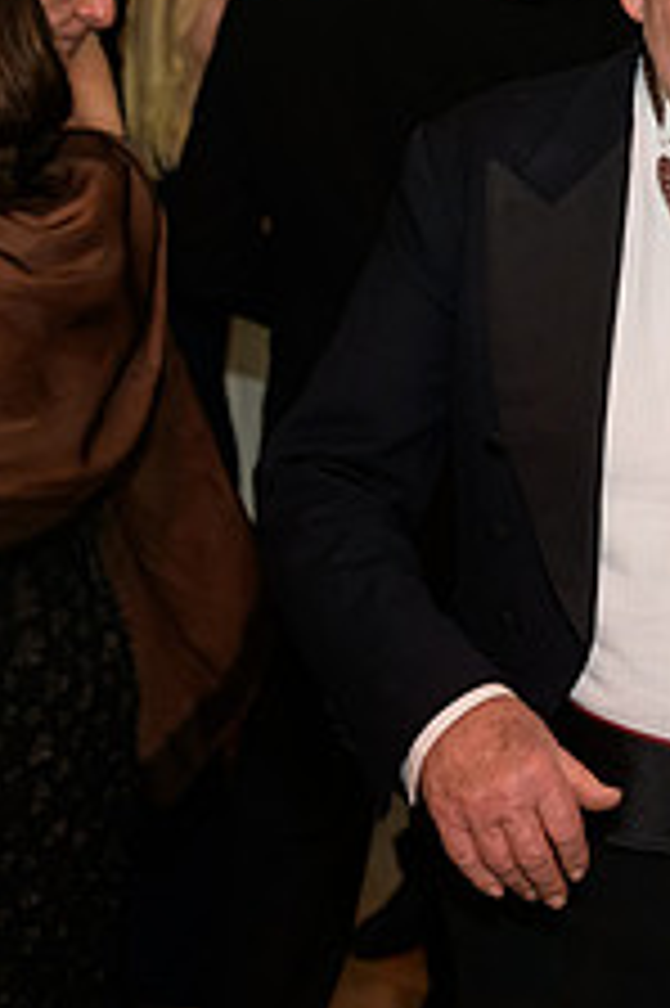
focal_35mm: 114
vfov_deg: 17.9
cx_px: 652
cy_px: 259
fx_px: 3187
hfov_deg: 11.9
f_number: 3.2
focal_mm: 44
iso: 1600
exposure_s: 1/100
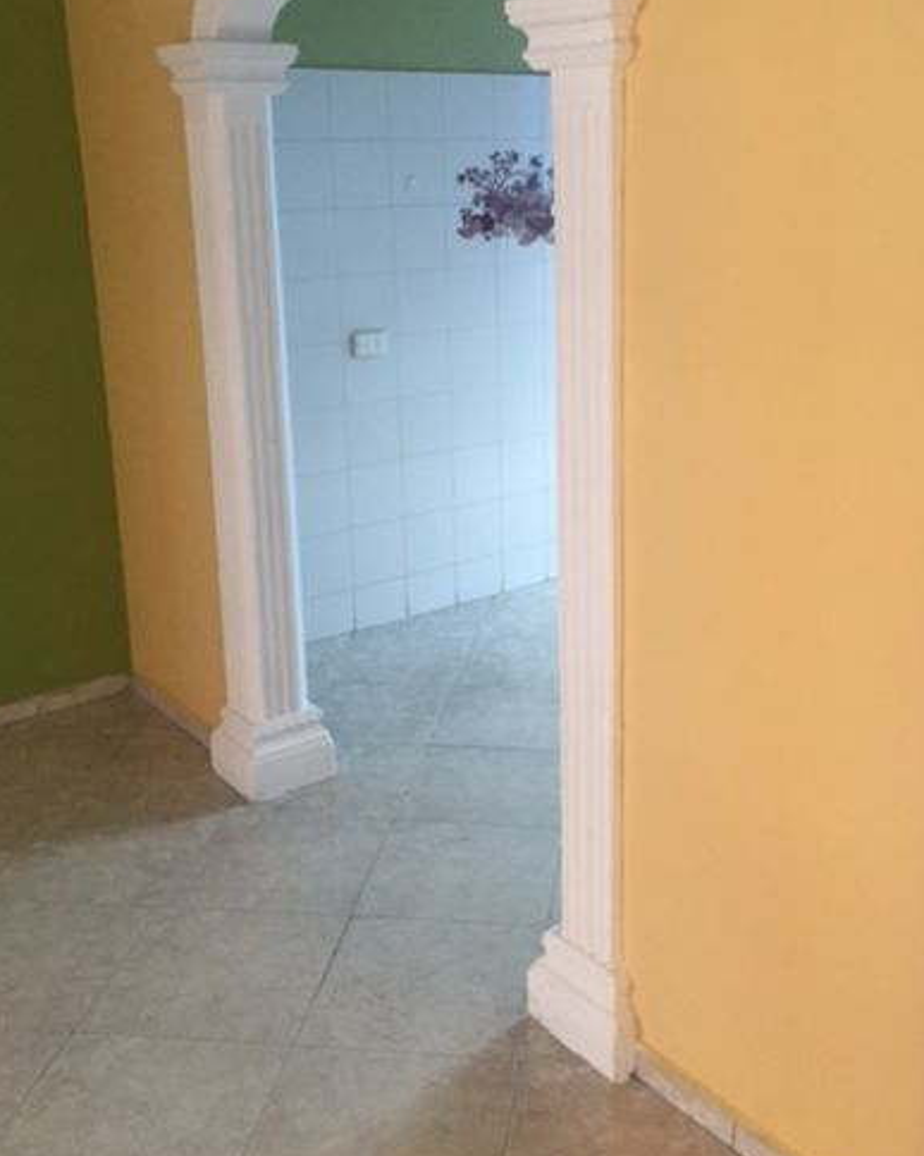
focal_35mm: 39
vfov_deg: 46.7
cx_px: 535
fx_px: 1334
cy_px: 491
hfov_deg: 38.1
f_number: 2.2
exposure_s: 1/30
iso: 50
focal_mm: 4.15
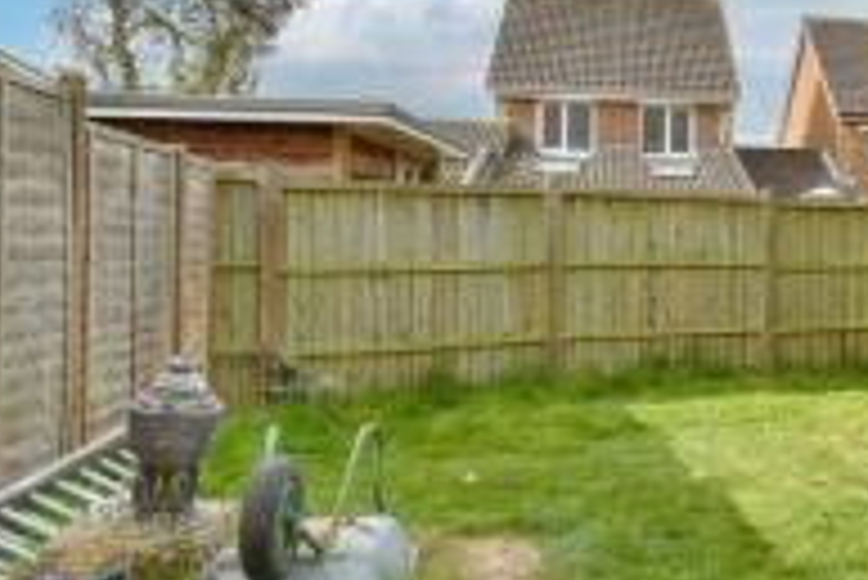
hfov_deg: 44.6
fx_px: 893
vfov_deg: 36.0
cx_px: 855
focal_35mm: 37
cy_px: 254
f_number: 9
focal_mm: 10
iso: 500
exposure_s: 1/320
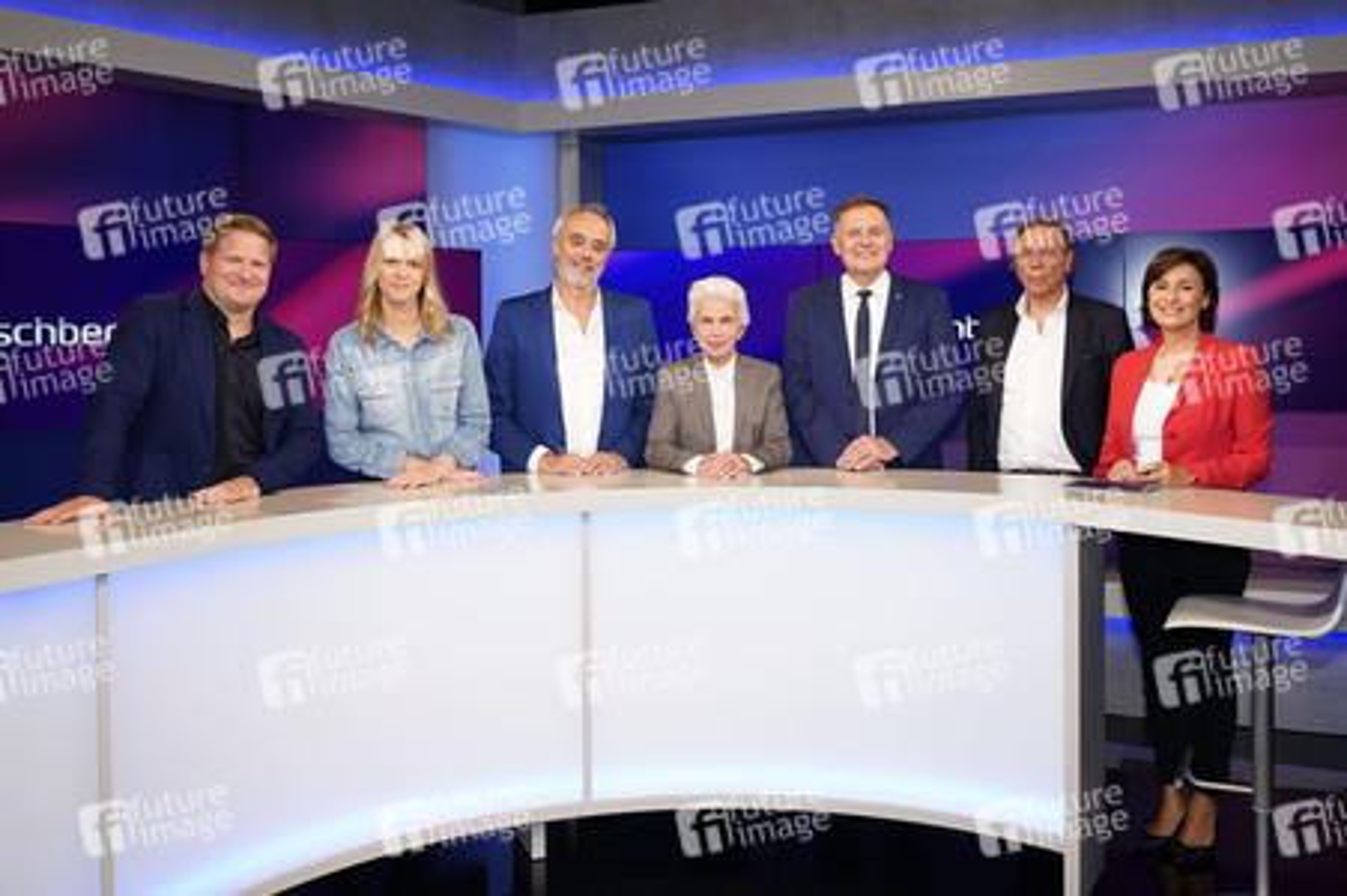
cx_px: 674
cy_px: 448
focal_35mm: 28
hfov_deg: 65.5
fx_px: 1047
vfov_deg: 46.3
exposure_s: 1/125
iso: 2000
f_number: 5
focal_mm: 28
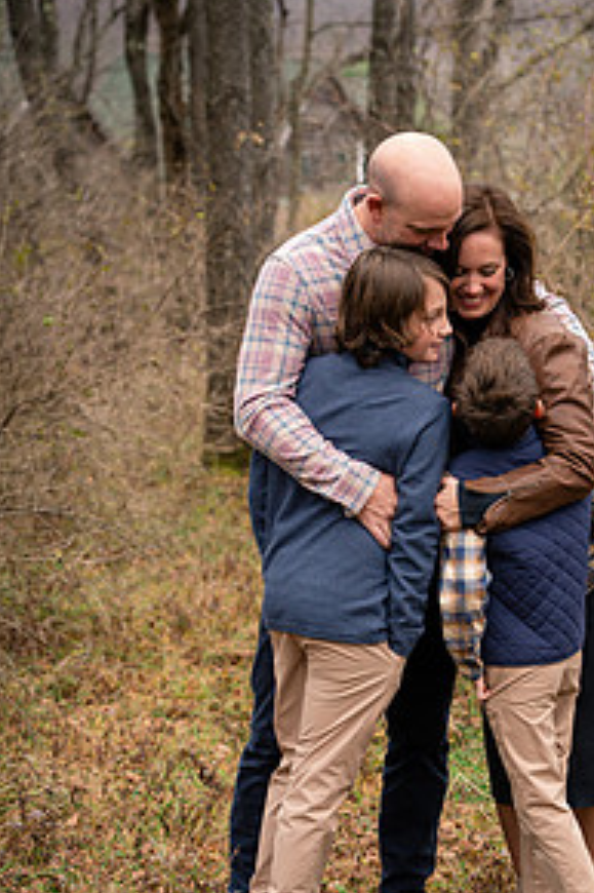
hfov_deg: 10.4
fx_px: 3271
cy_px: 573
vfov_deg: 15.5
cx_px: 456
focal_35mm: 132
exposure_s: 1/250
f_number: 4.5
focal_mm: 85
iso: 320
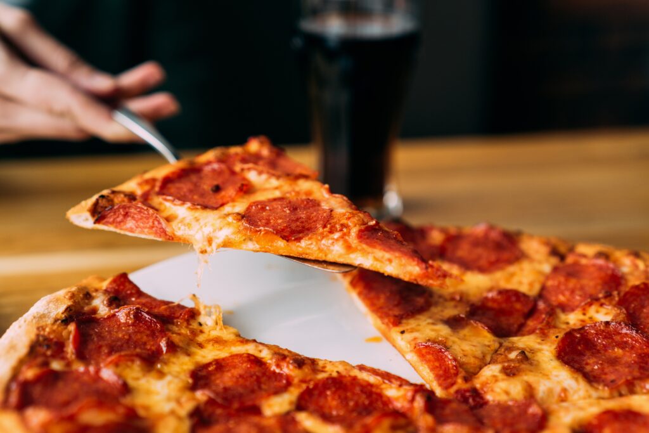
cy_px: 216
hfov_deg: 39.6
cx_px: 324
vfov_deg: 27.0
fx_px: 901
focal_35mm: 50
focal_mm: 50
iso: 400
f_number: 2.2
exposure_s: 1/200
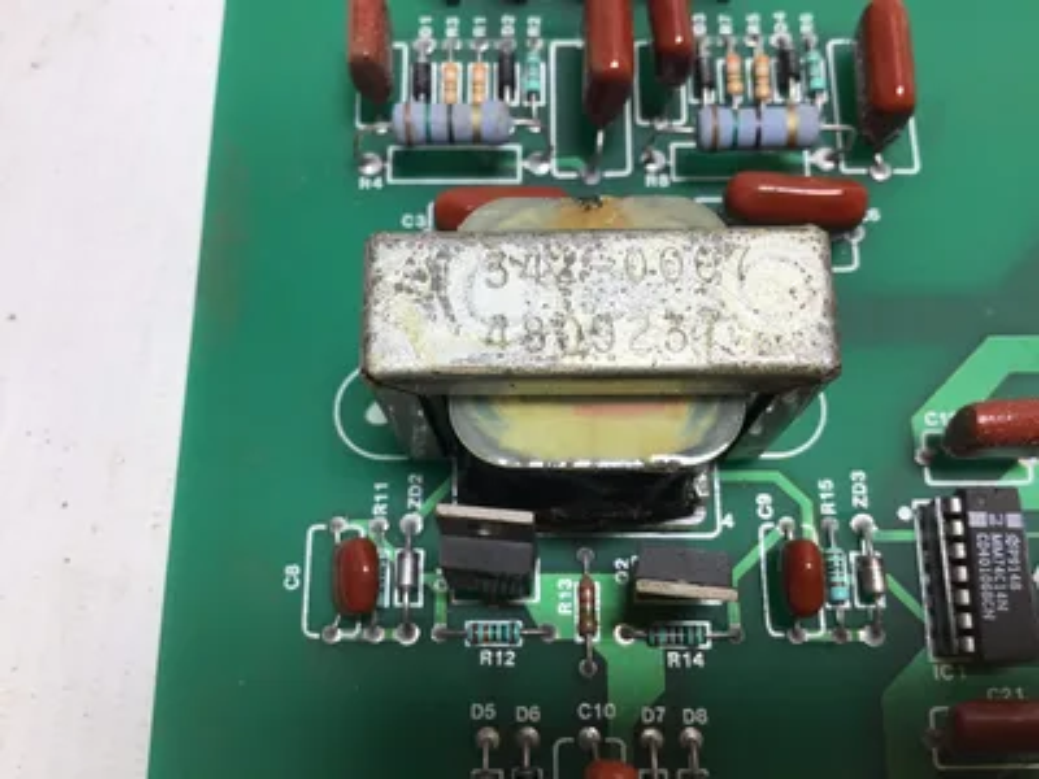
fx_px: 930
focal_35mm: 31
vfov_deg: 45.4
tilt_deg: -73.6
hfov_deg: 58.4
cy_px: 390
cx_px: 520
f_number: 2.4
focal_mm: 3.3
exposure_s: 1/120
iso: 25
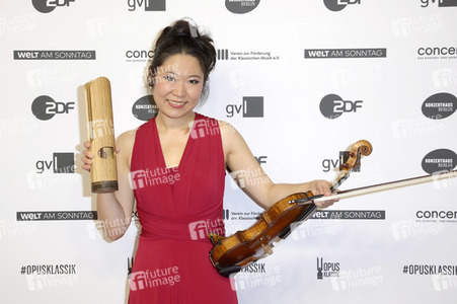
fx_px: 660
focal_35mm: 52
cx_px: 228
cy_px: 152
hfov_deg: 38.2
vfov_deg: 26.0
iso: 640
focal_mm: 52
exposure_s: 1/125
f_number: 5.6
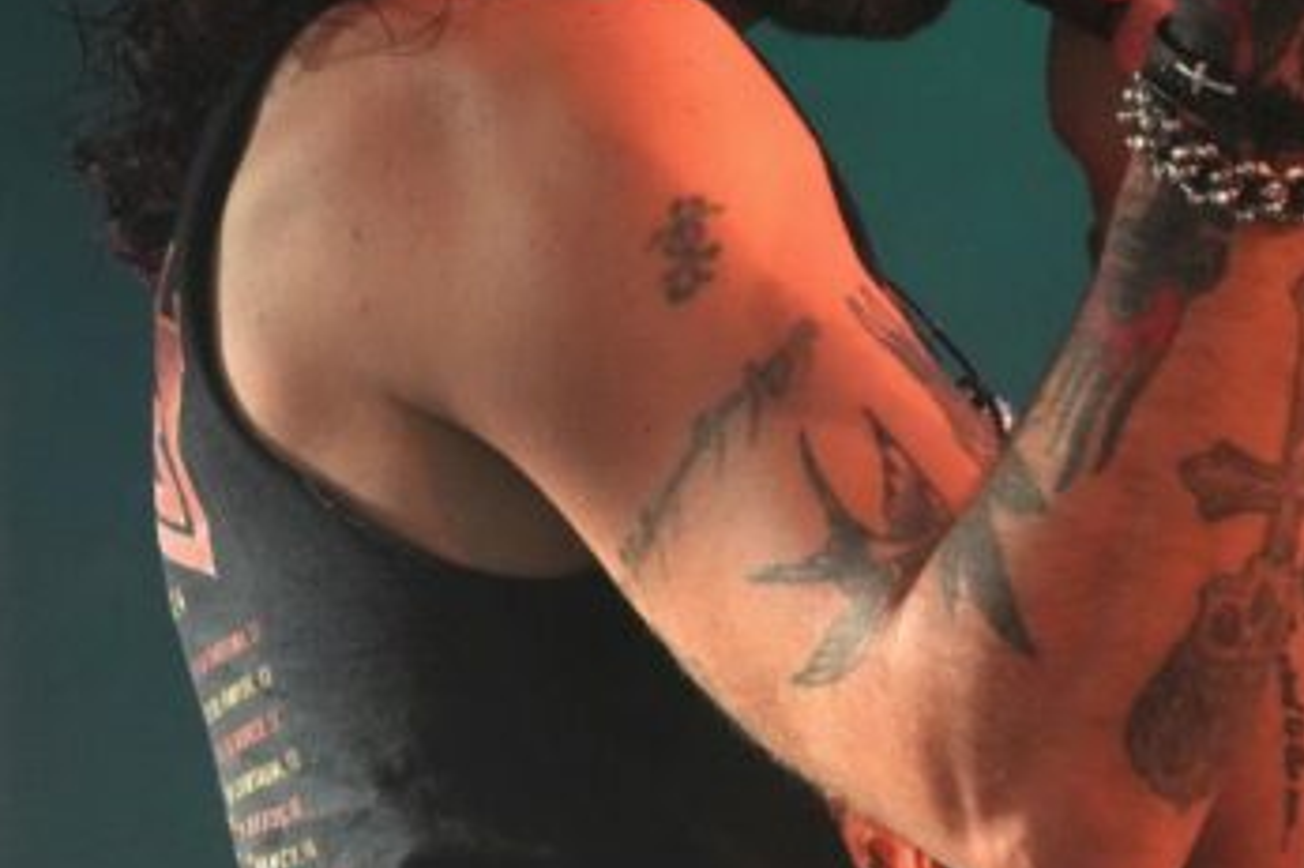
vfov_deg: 2.8
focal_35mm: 488
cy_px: 132
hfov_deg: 4.2
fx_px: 17671
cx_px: 1011
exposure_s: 1/200
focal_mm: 147
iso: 6400
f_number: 5.6
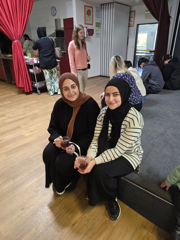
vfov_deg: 73.9
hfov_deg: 58.9
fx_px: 159
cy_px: 120
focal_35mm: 23
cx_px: 90
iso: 200
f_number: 1.7
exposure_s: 1/100
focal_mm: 6.3
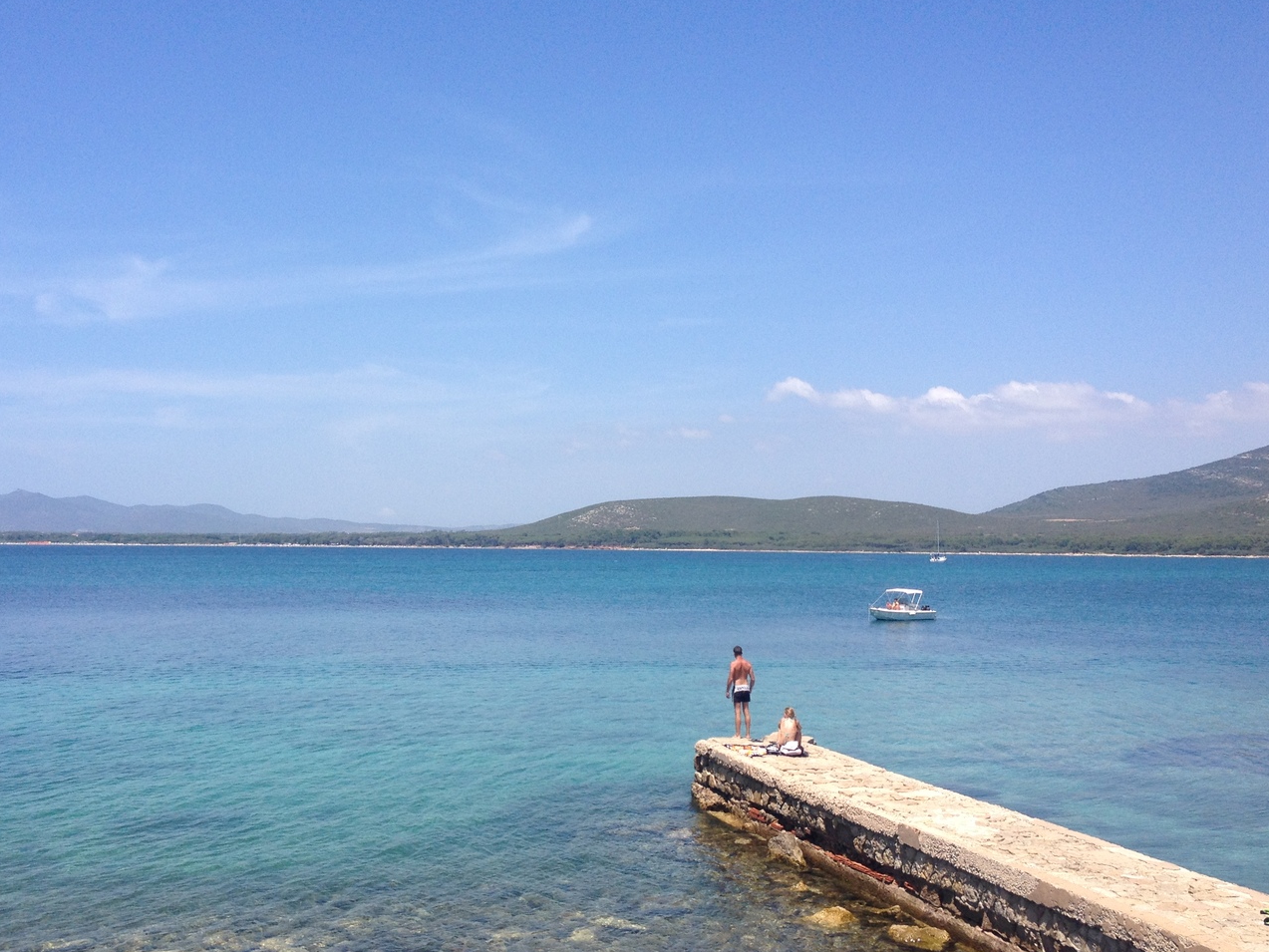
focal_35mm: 44
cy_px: 509
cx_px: 525
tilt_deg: -1.7
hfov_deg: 42.8
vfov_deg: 32.9
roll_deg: -0.1
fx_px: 1613
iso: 50
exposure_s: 1/1842
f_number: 2.4
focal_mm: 4.28
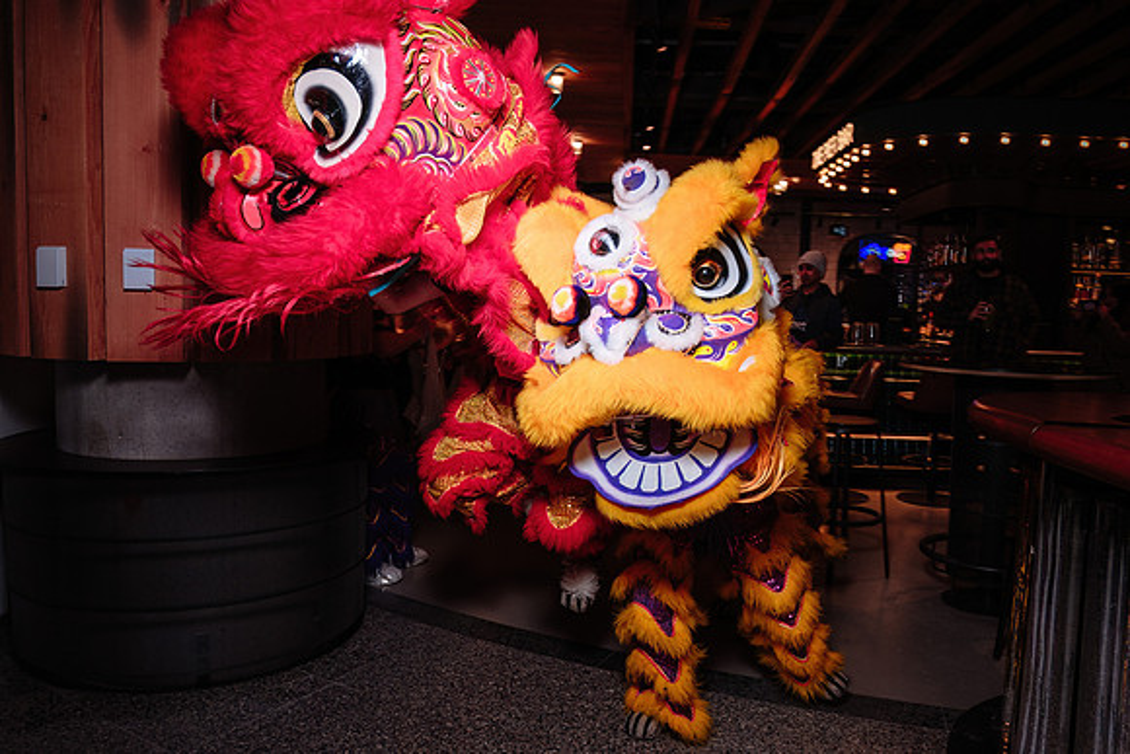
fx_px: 839
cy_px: 409
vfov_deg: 48.3
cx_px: 623
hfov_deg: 67.7
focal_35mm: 27
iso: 125
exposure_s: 1/160
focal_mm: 16
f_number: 2.8
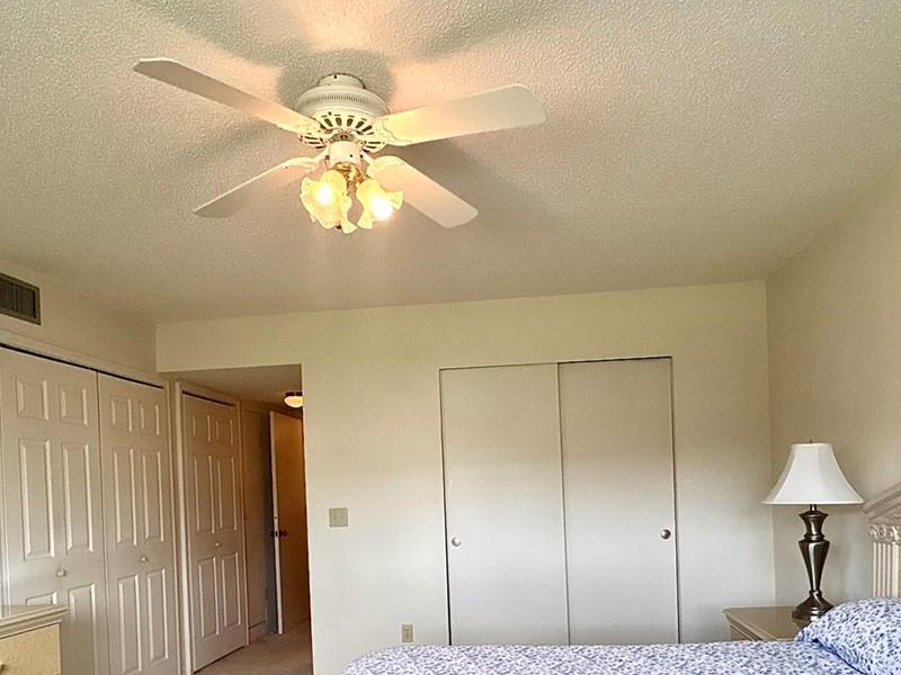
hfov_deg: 63.4
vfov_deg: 48.0
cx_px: 460
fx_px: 729
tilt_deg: -0.7
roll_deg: +2.8
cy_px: 498
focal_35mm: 28
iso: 160
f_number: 2.2
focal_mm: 2.22
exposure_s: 1/120
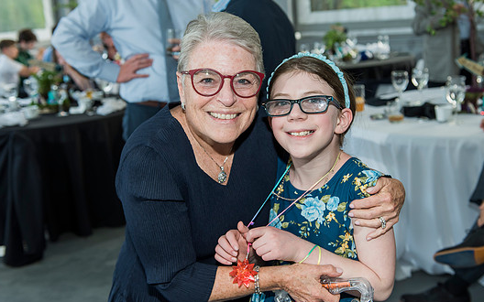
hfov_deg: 43.4
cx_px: 270
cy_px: 119
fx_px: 607
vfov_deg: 27.9
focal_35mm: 46
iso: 640
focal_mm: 38
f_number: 4
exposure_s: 1/160
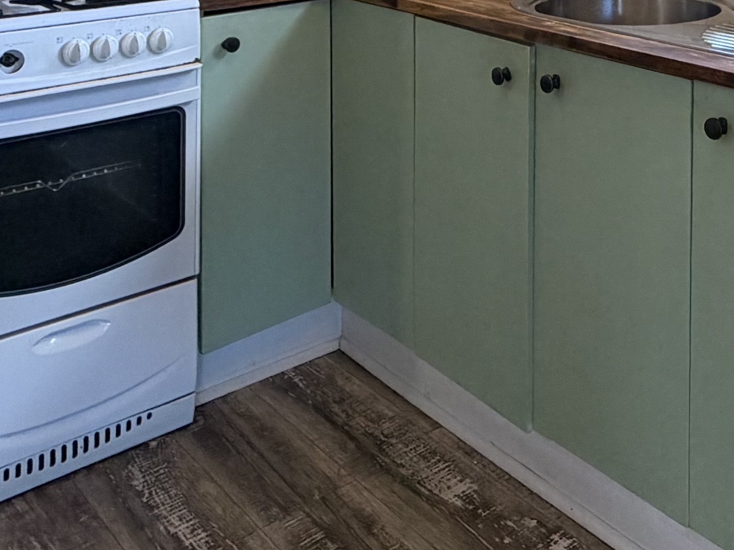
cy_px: -165
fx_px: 1039
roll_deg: +0.0
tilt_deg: -0.7
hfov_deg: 37.7
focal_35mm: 49
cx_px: 573
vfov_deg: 25.5
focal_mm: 2.22
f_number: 2.2
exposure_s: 1/50
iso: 200
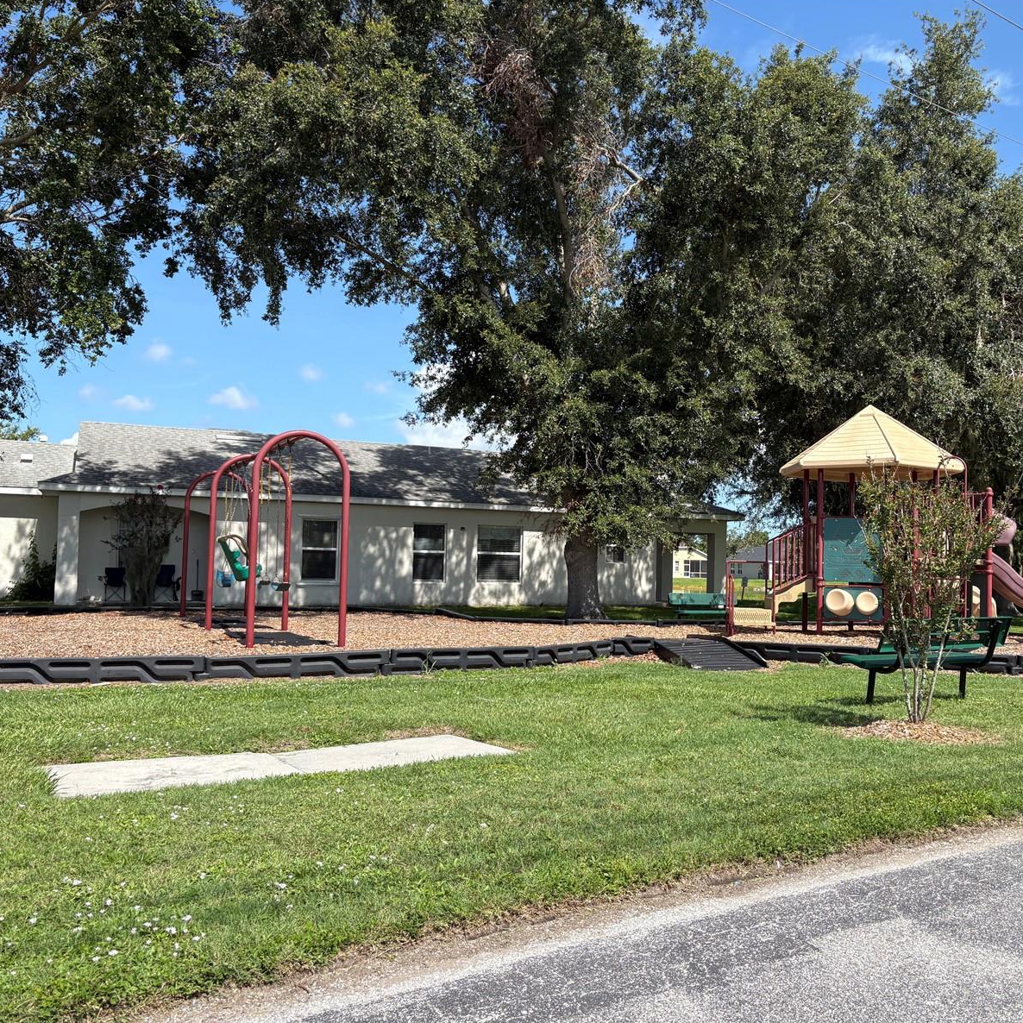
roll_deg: -0.8
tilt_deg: +2.5
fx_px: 1036
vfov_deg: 52.5
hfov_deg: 52.3
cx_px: 592
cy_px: 512
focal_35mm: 31
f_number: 1.6
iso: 50
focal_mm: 5.96
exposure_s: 1/2141
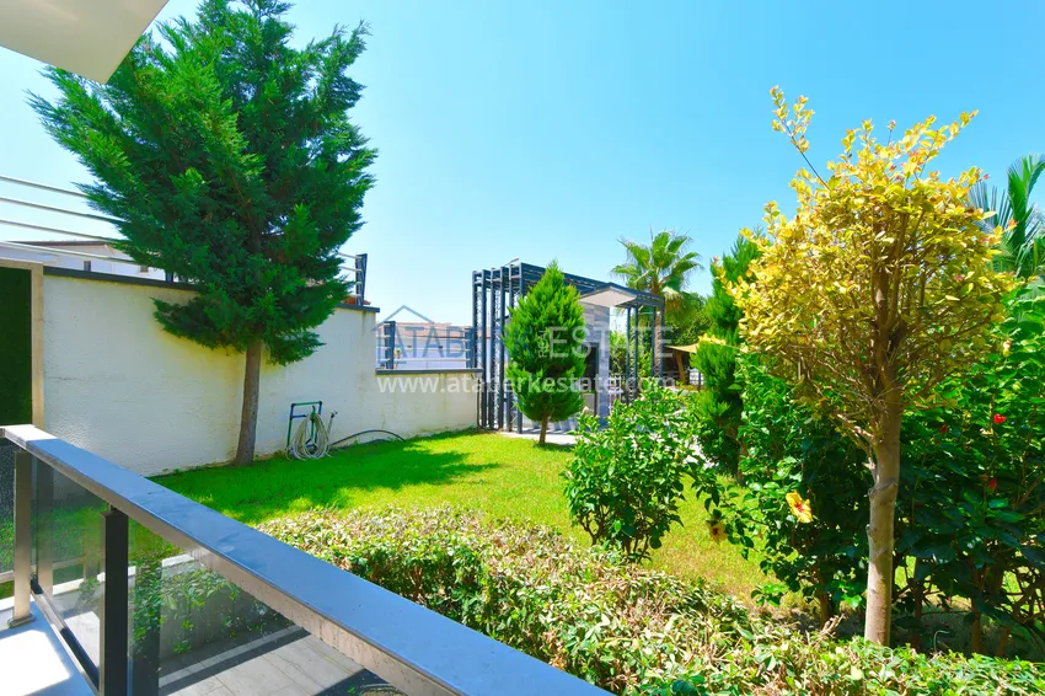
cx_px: 522
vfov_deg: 77.3
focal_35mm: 15
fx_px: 435
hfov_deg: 100.4
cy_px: 348
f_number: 8
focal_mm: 10
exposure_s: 1/100
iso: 100
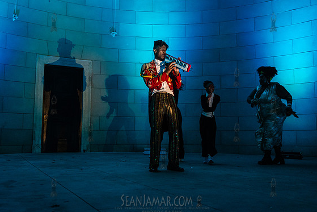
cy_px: 104
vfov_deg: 36.9
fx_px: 317
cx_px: 163
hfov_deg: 53.1
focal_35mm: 36
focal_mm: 34
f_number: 3.2
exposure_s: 1/200
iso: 8000
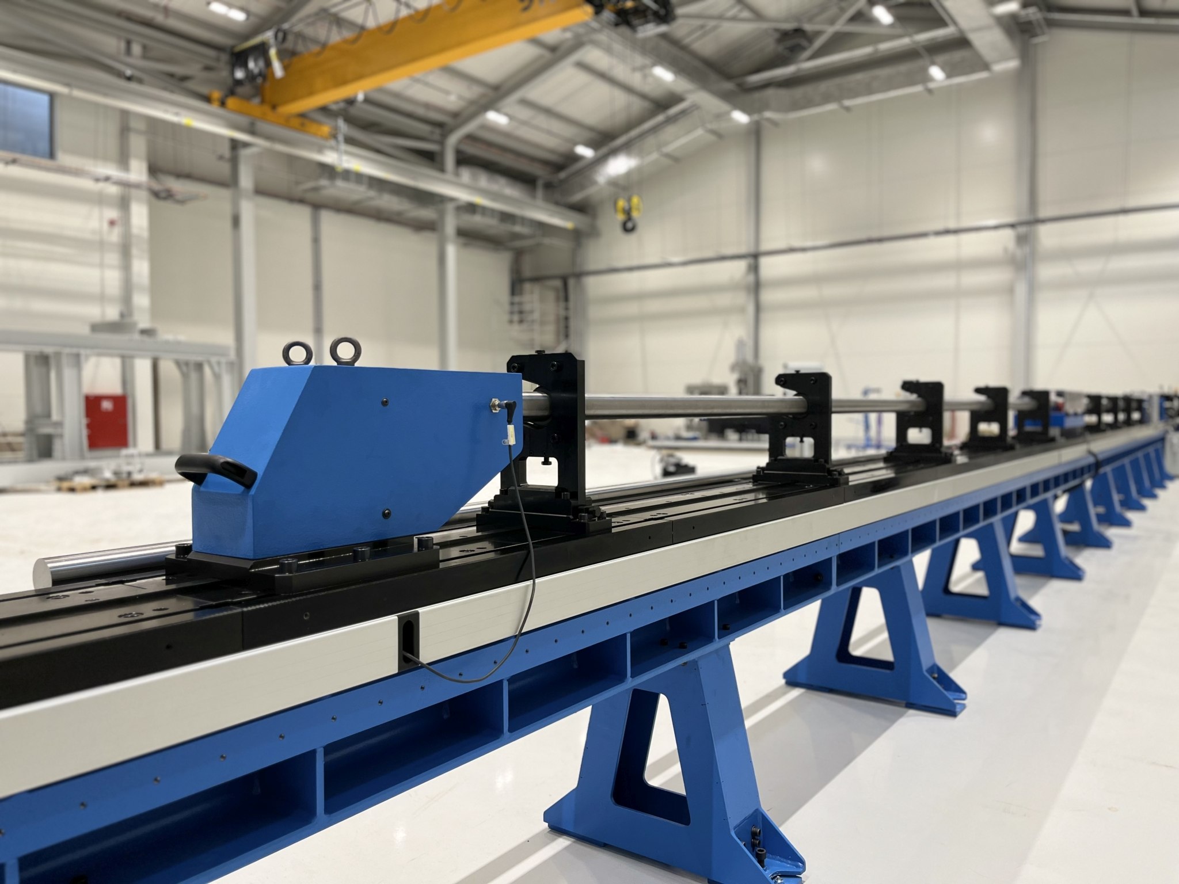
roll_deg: +1.1
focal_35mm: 26
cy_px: 442
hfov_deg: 67.3
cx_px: 590
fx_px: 886
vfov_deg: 53.1
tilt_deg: -1.7
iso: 100
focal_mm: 5.1
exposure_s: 1/100
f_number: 1.6
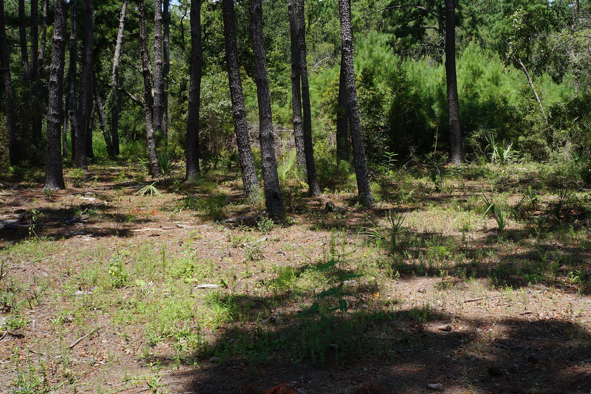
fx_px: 640
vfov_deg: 33.8
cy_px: 123
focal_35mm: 39
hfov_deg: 48.1
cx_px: 426
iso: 100
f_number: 11
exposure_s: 1/80
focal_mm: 18
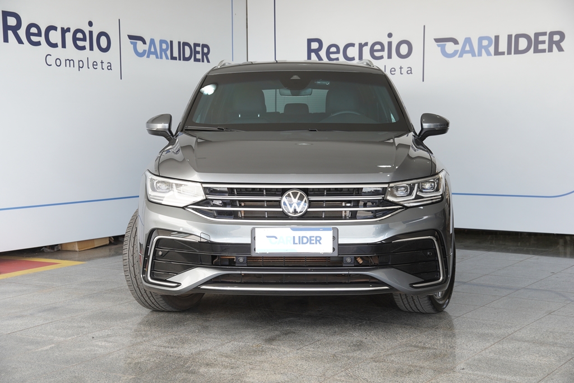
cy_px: 192
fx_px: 1005
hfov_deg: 31.9
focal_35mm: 63
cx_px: 287
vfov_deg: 21.6
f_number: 4.5
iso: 200
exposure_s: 1/160
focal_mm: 42
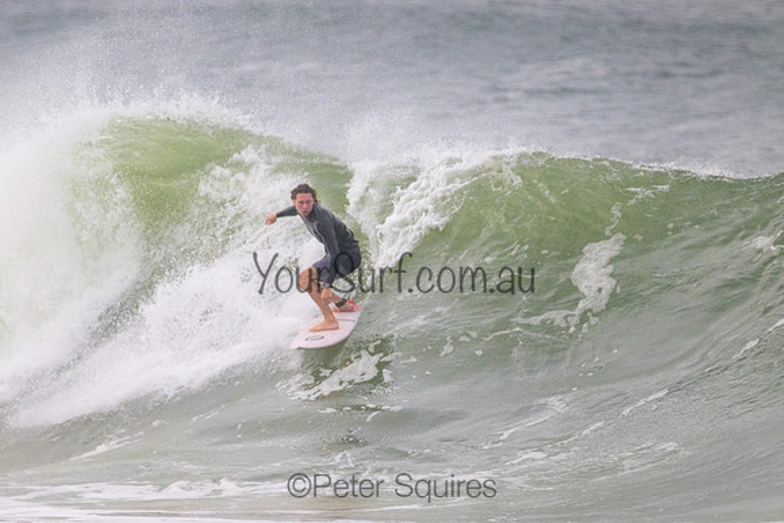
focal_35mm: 1003
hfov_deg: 2.1
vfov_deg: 1.4
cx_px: 308
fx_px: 21845
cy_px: 328
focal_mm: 800
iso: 3200
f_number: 11
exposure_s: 1/3200
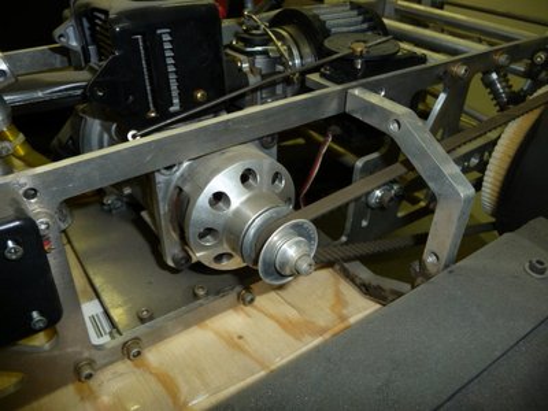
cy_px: 206
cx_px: 274
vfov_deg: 49.7
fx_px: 443
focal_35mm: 28
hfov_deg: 63.4
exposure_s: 1/30
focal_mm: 4.7
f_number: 3.3
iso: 100
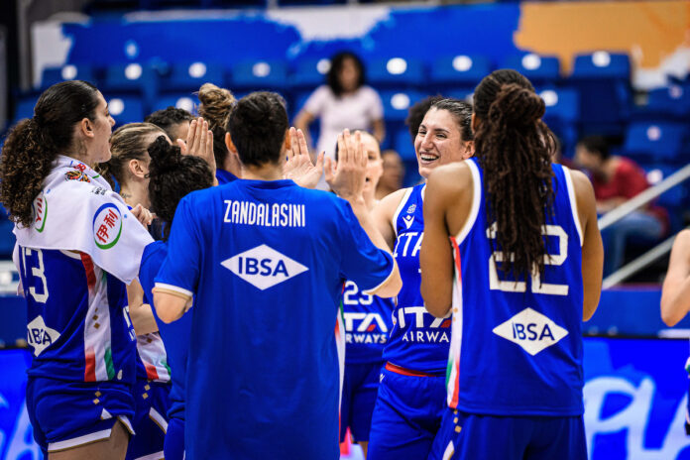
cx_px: 345
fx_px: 3833
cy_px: 230
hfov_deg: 10.3
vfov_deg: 6.9
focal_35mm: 200
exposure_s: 1/1600
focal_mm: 200
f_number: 3.2
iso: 3200
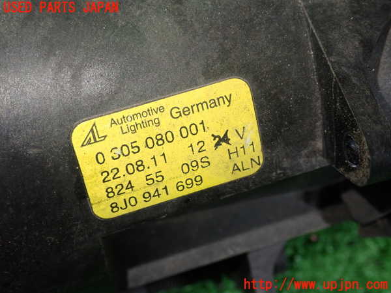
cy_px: 146
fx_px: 565
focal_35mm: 50
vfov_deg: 29.1
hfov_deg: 38.2
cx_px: 196
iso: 320
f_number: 3.2
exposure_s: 1/50
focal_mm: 9.01
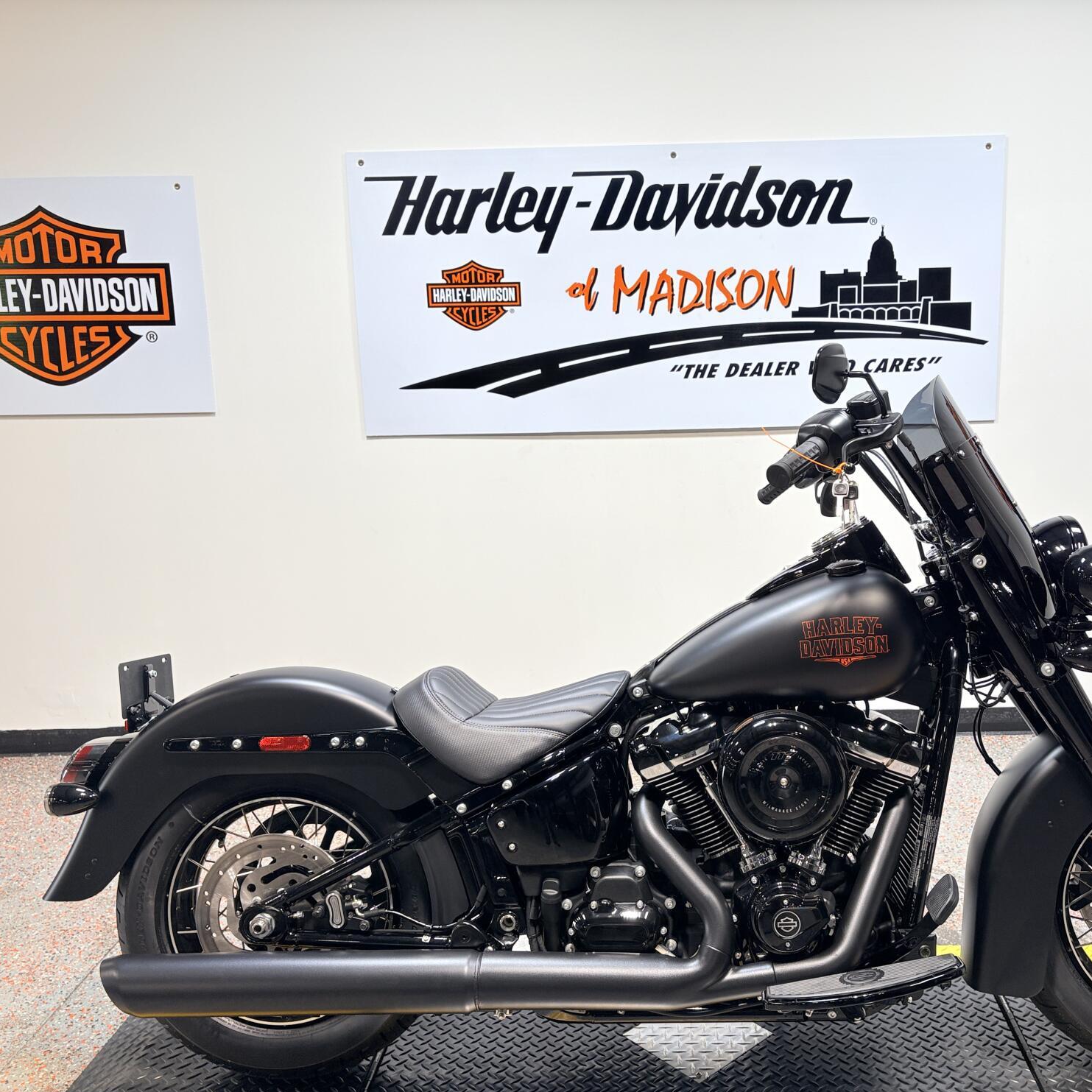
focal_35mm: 31
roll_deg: +2.3
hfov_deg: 52.1
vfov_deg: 52.5
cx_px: 665
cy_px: 552
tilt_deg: -10.4
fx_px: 1106
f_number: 1.6
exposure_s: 1/120
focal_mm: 5.96
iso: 32
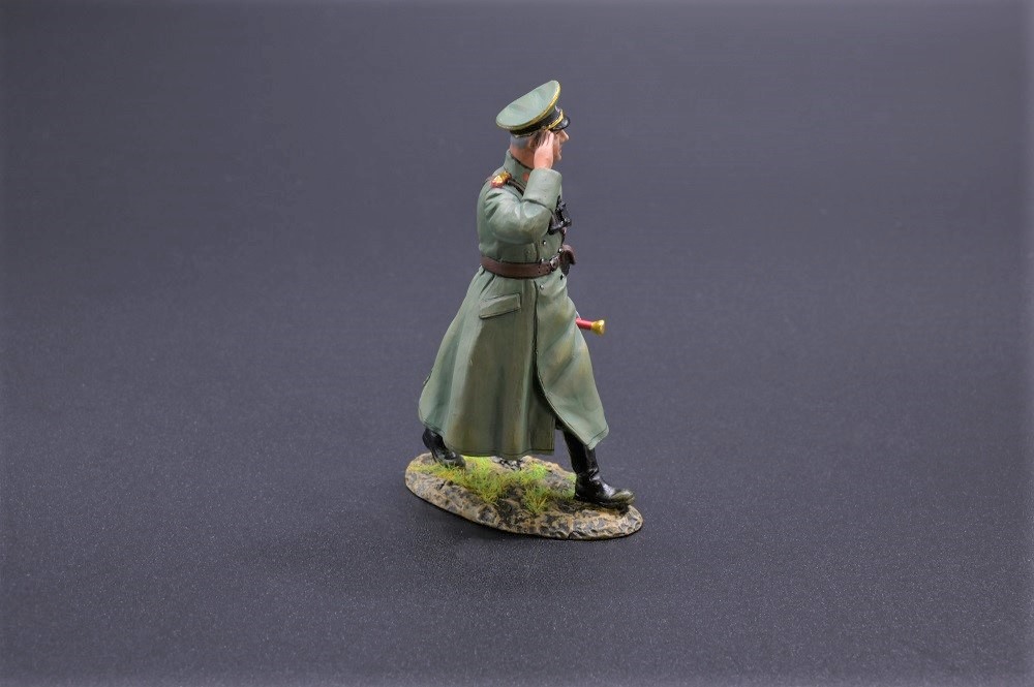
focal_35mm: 62
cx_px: 517
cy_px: 344
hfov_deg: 32.4
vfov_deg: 21.9
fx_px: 1779
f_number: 22
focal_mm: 62
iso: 400
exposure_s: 1.6
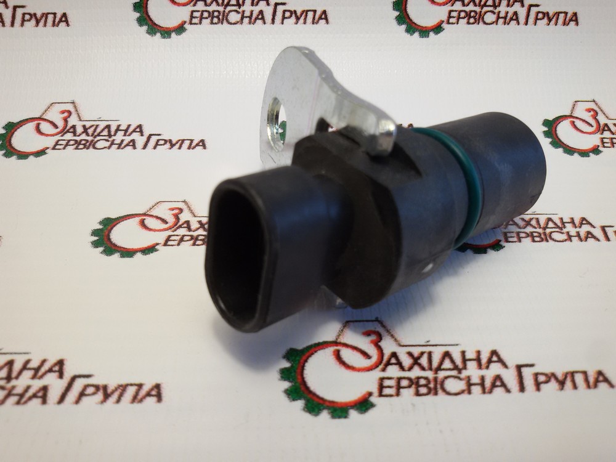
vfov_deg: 45.4
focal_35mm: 31
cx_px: 308
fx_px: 552
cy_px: 231
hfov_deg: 58.4
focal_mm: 2.93
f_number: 2.4
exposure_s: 1/50
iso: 40
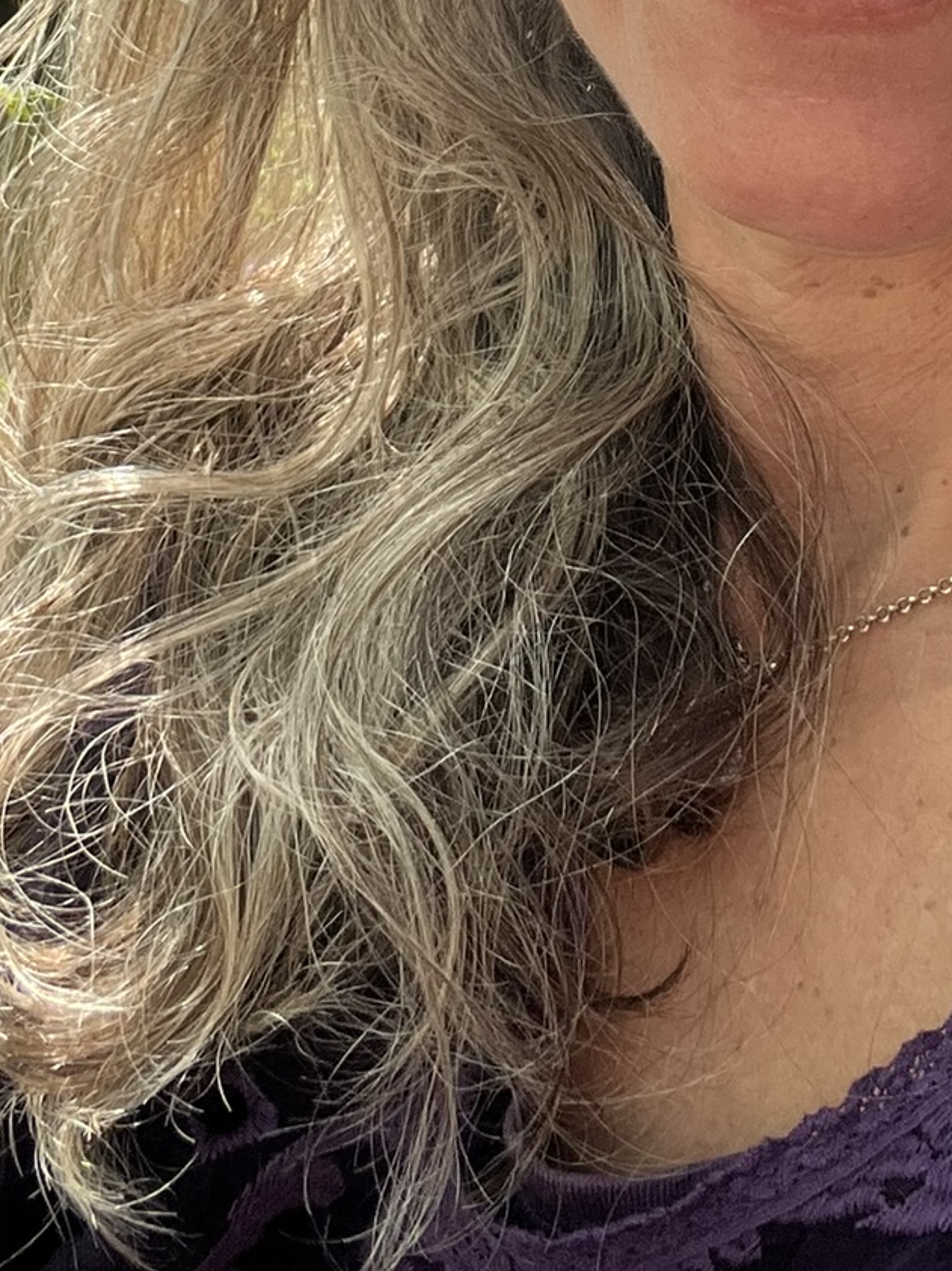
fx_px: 2678
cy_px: -154
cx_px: 572
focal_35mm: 73
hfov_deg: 20.1
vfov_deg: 24.7
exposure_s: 1/152
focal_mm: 2.71
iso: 50
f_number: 2.2
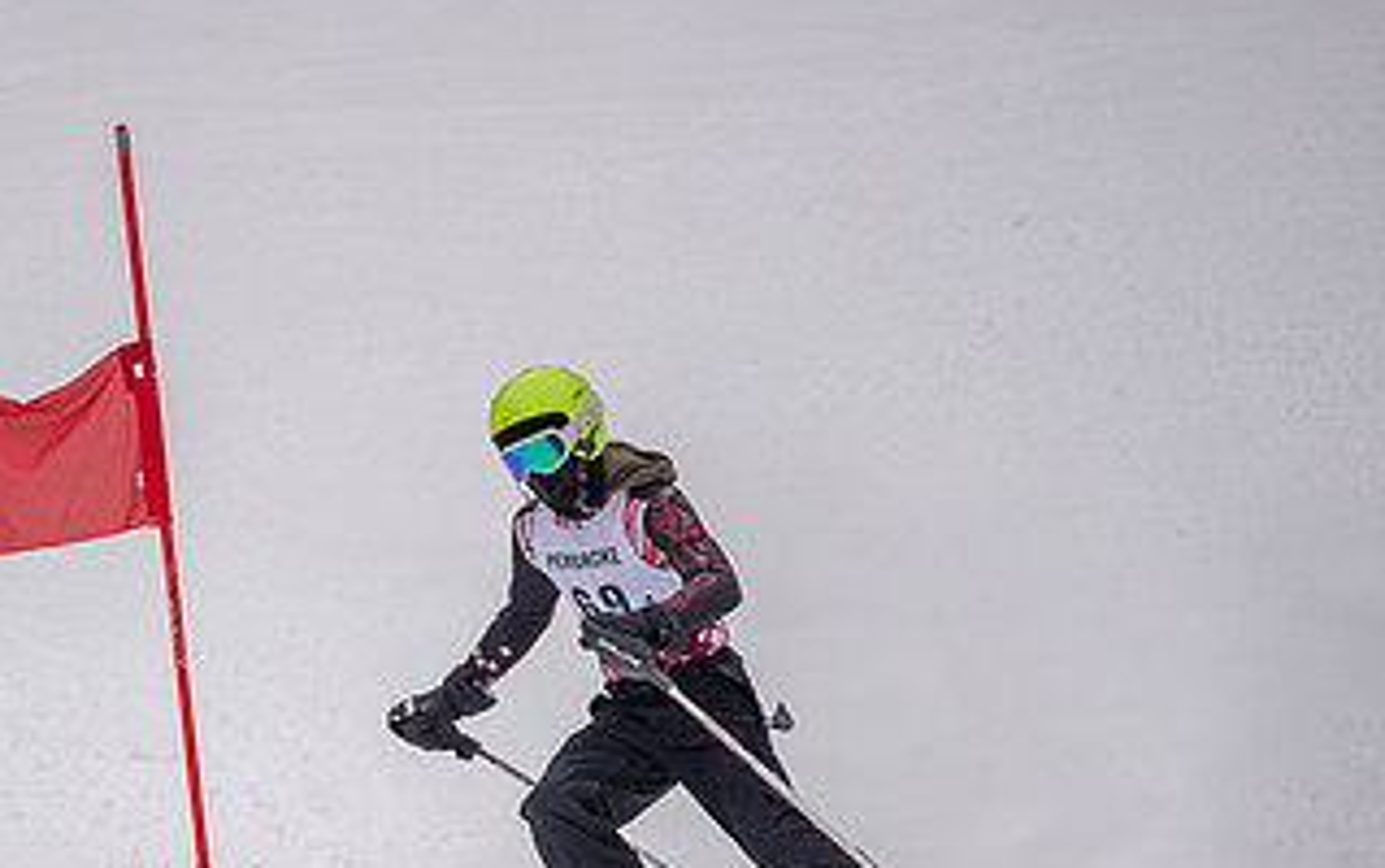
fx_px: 41935
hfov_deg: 1.9
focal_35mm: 1110
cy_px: 781
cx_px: 282
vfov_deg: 1.2
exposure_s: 1/5000
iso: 2000
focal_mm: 600
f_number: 6.3
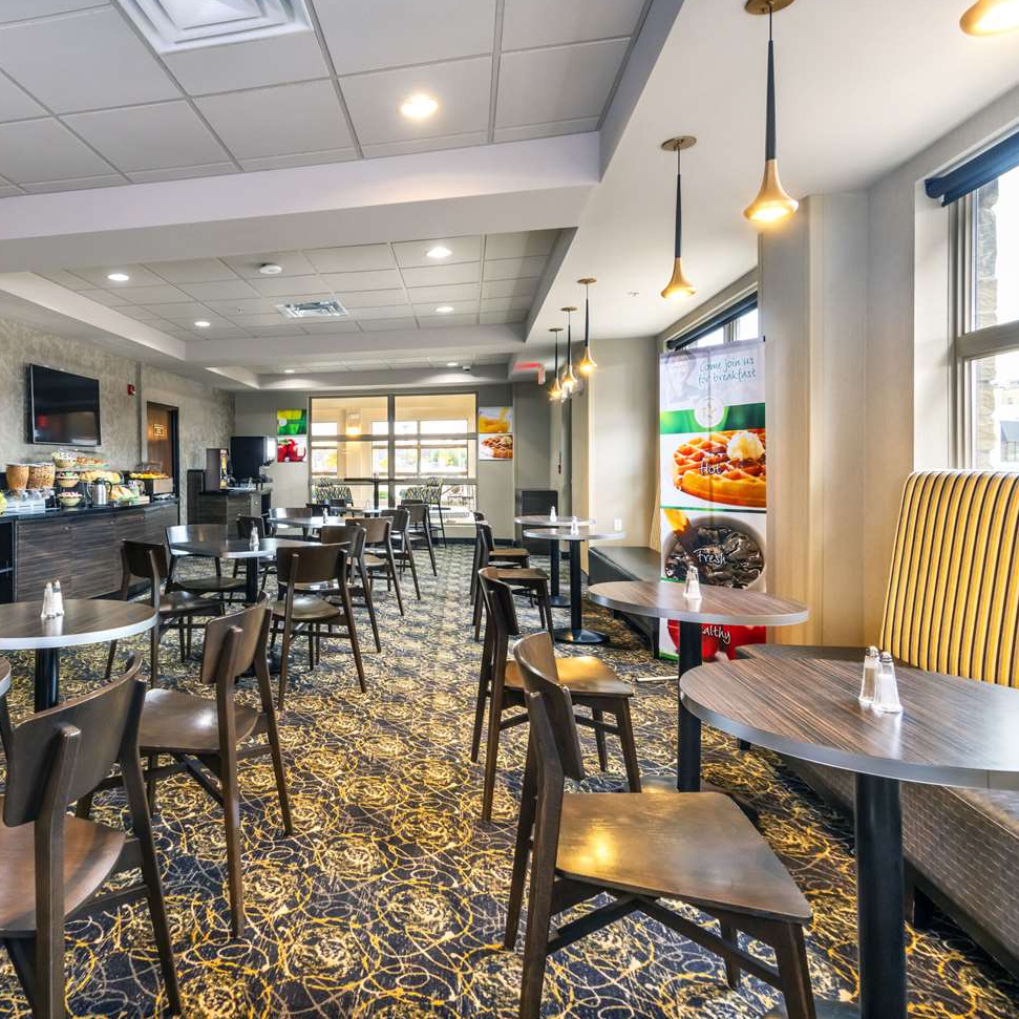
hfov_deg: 68.8
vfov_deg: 72.1
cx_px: 293
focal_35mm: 21
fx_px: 699
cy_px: 495
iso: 500
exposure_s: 1/1.67
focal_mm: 16
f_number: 10
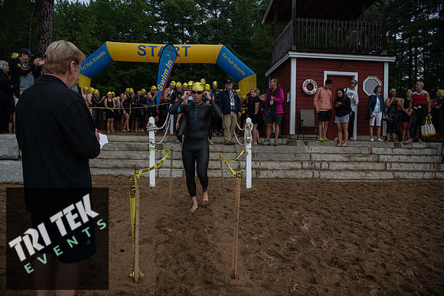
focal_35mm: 24
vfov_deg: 53.2
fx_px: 296
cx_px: 222
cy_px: 148
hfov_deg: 73.7
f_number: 4
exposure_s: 1/640
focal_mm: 24
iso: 200
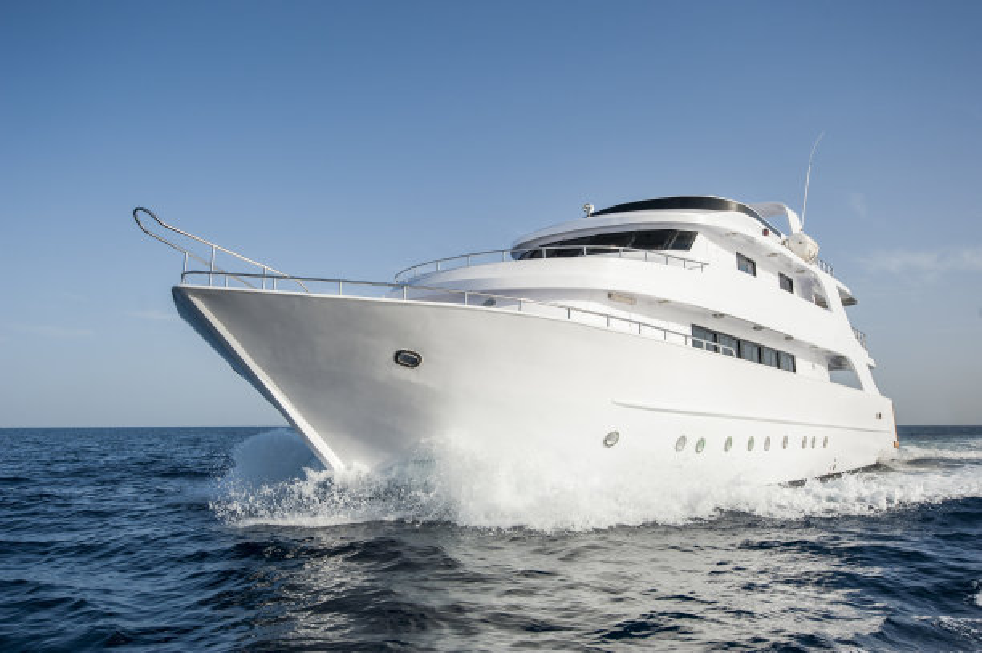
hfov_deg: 63.7
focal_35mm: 29
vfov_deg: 44.9
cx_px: 491
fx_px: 790
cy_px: 326
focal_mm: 29
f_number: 5.6
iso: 400
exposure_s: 1/3200
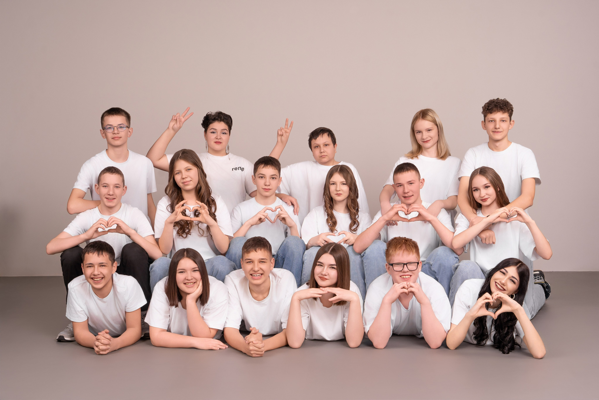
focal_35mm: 48
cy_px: 200
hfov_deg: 41.1
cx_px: 300
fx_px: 799
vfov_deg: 28.1
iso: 250
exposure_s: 1/160
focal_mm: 48
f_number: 8
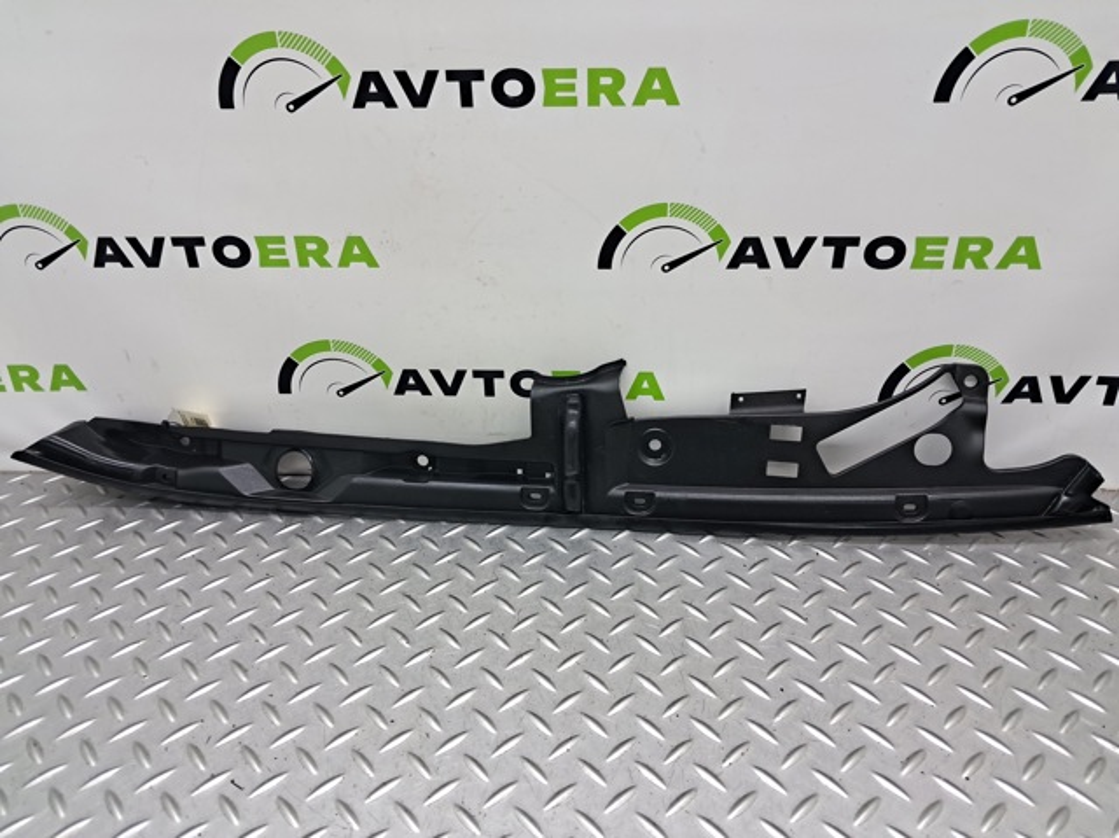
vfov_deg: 51.3
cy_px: 419
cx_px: 560
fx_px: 872
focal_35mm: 27
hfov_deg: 65.4
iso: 125
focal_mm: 4
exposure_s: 1/50
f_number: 1.8
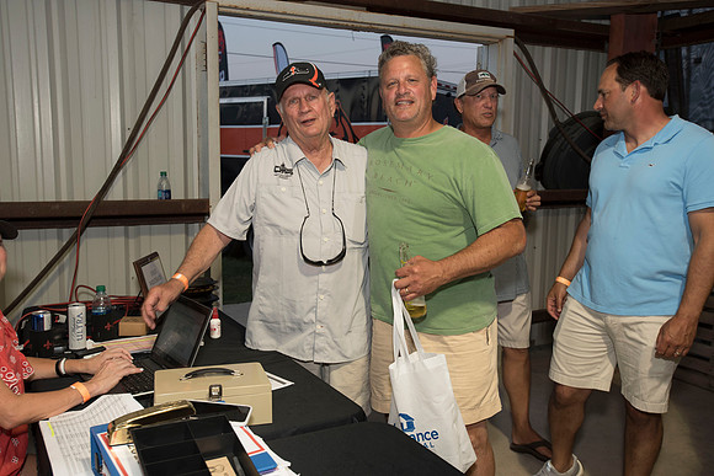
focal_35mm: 35
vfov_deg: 37.9
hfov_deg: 54.4
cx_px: 357
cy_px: 238
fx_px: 694
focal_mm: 35
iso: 250
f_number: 5
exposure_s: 1/60
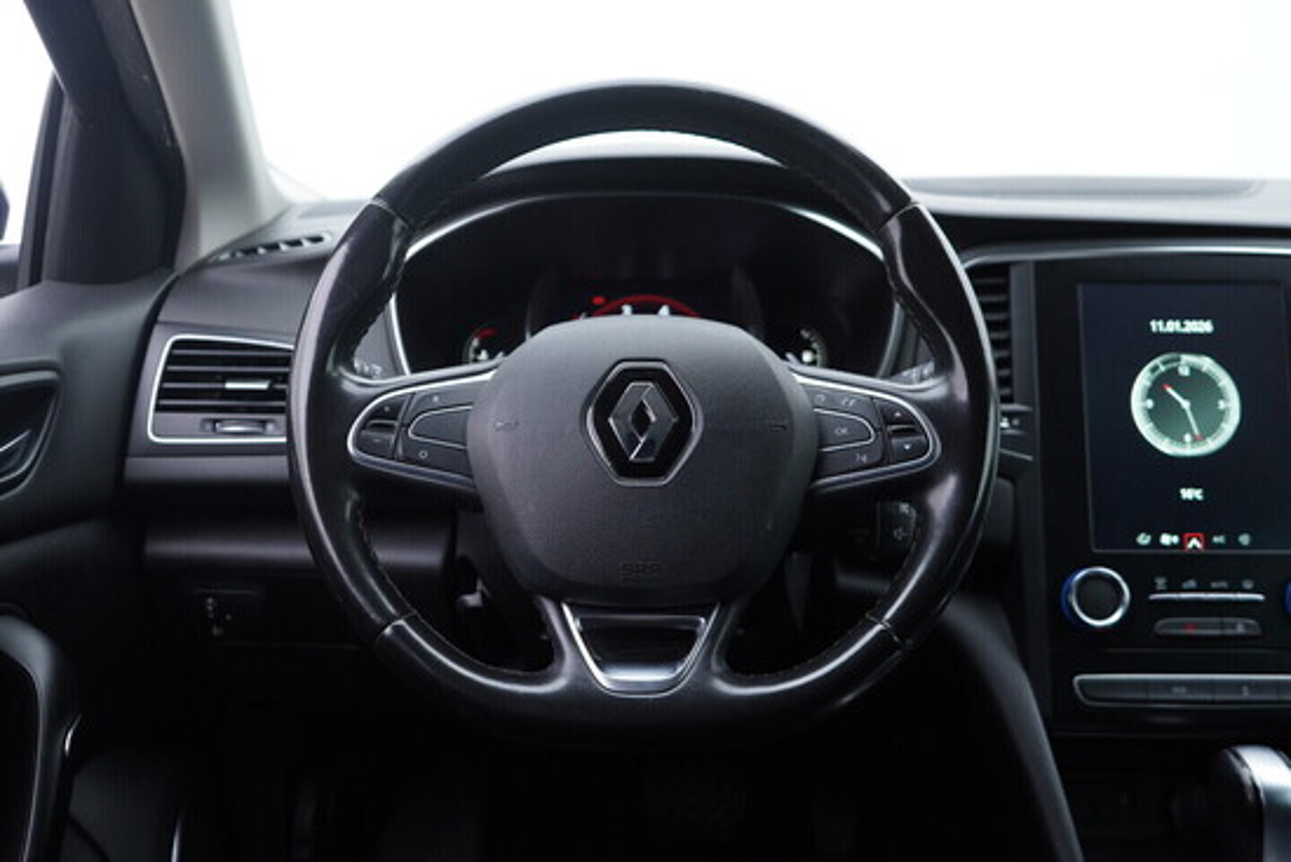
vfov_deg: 36.9
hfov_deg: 53.1
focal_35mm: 36
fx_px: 1291
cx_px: 646
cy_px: 431
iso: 160
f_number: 2.8
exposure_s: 1/40
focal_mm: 24
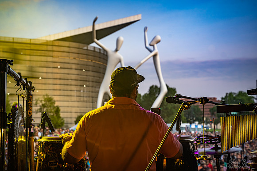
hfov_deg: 32.2
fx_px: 445
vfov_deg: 21.8
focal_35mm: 62
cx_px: 127
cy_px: 86
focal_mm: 61
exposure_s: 1/320
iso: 200
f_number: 6.3
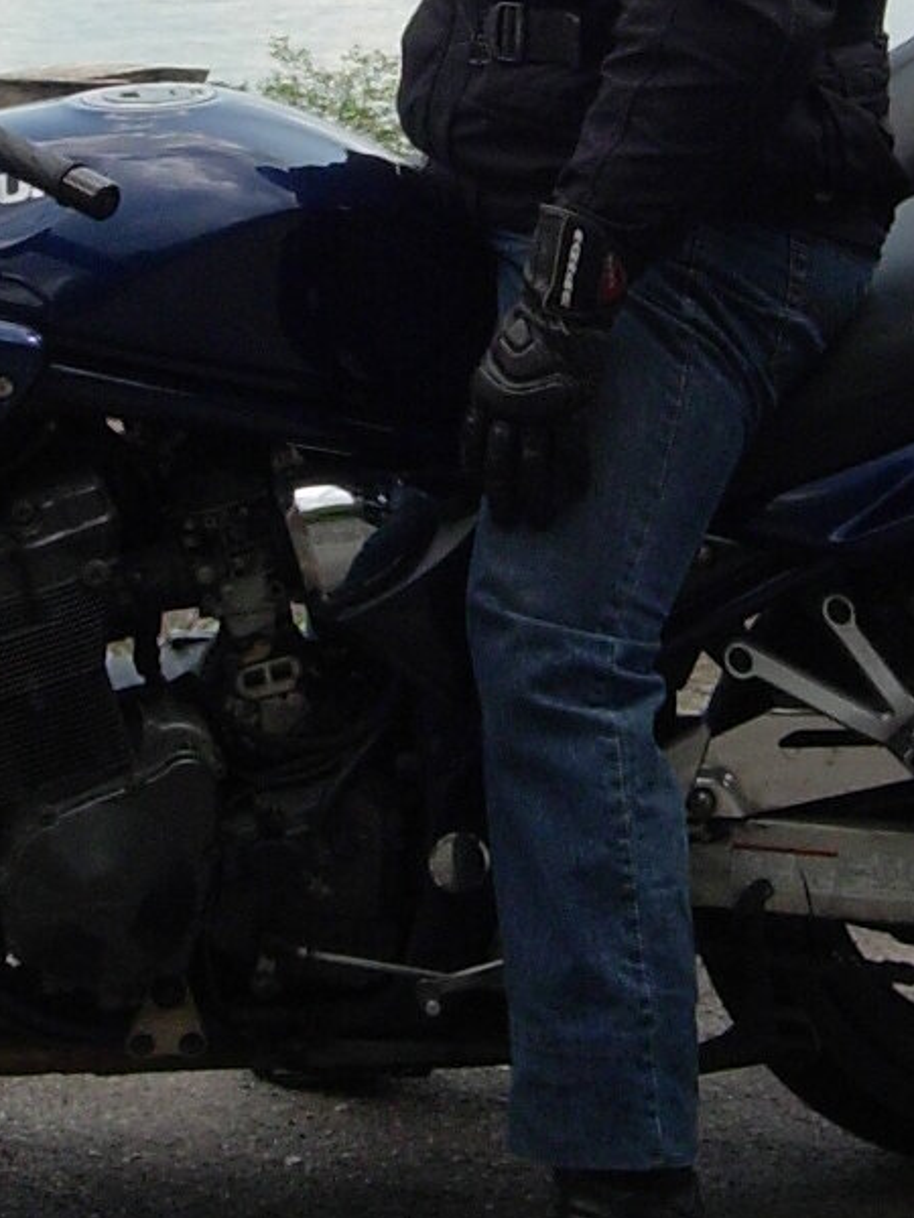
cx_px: 538
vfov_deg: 13.5
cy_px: -4
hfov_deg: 10.3
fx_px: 5070
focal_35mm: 144
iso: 79
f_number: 4.8
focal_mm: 7.8
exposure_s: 1/384
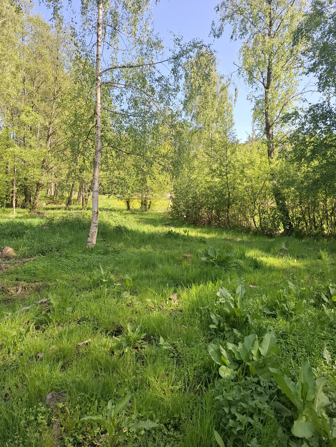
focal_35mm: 23
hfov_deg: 58.9
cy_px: 224
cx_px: 168
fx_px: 298
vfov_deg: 73.9
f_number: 1.8
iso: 50
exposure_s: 1/634
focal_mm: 5.54
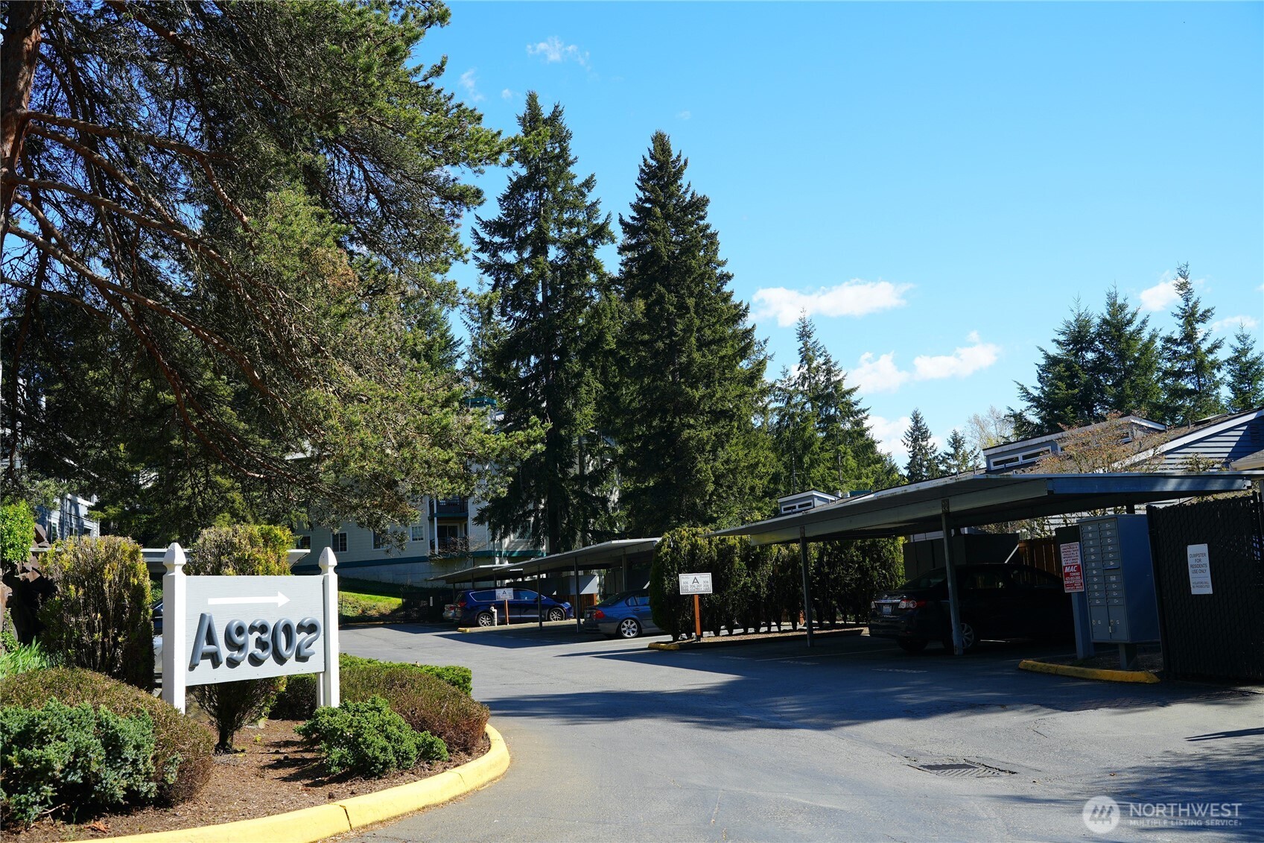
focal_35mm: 35
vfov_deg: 37.8
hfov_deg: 54.4
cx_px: 632
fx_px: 1229
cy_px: 422
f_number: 6.7
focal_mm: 35
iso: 100
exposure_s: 1/250
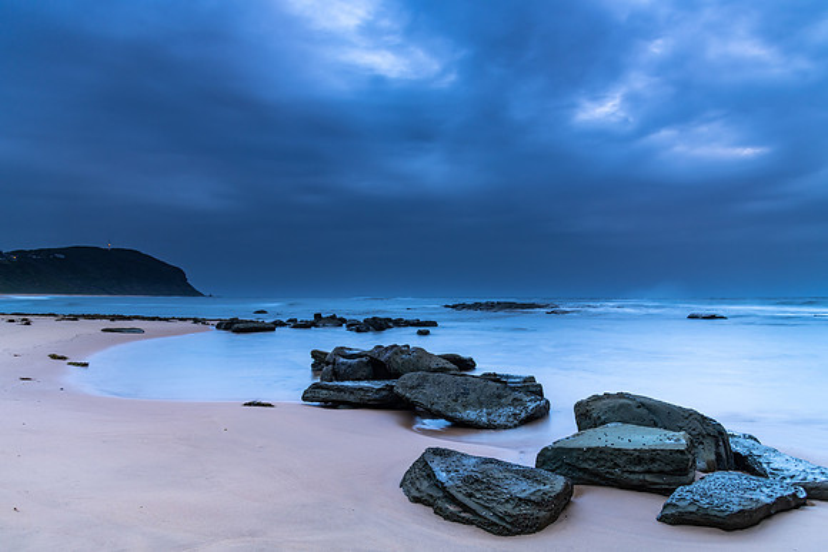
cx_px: 414
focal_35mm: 24
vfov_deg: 52.6
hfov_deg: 73.1
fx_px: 559
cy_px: 276
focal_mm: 24
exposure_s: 4
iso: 250
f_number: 4
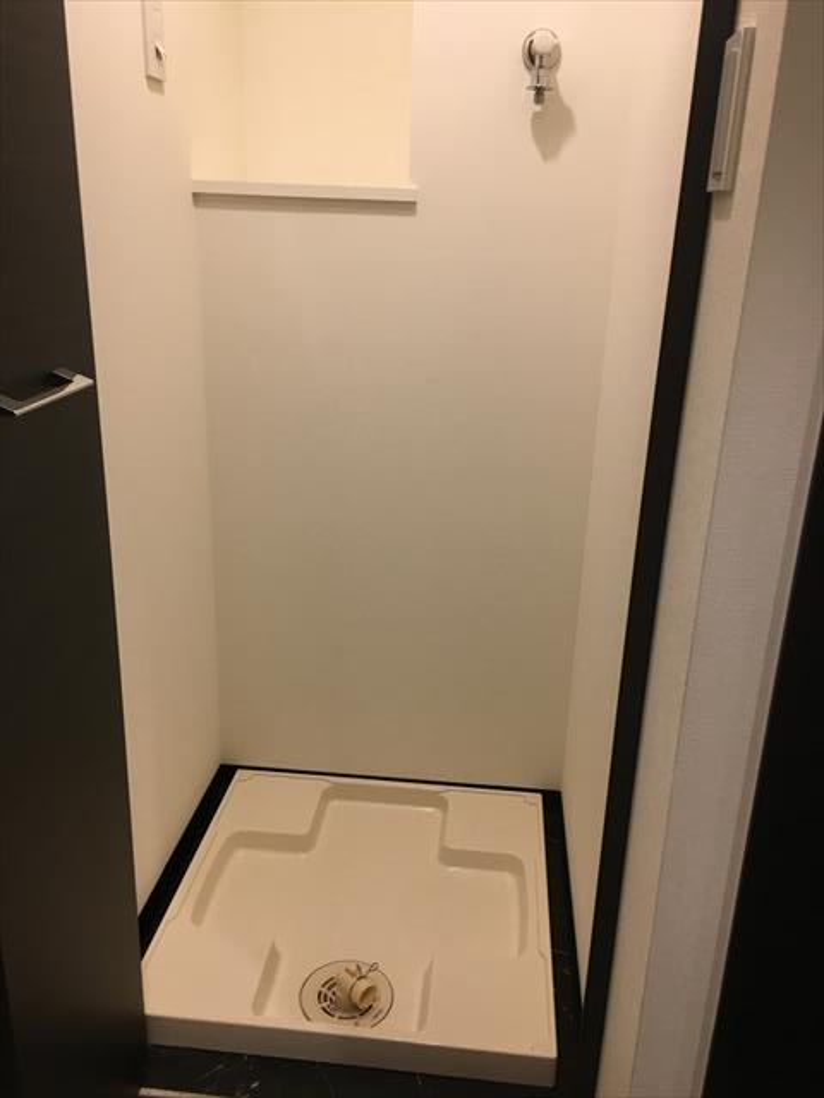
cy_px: 549
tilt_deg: -20.0
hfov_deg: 48.2
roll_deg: -2.6
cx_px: 412
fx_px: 920
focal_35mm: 29
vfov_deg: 61.7
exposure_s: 1/30
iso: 80
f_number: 2.2
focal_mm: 4.15
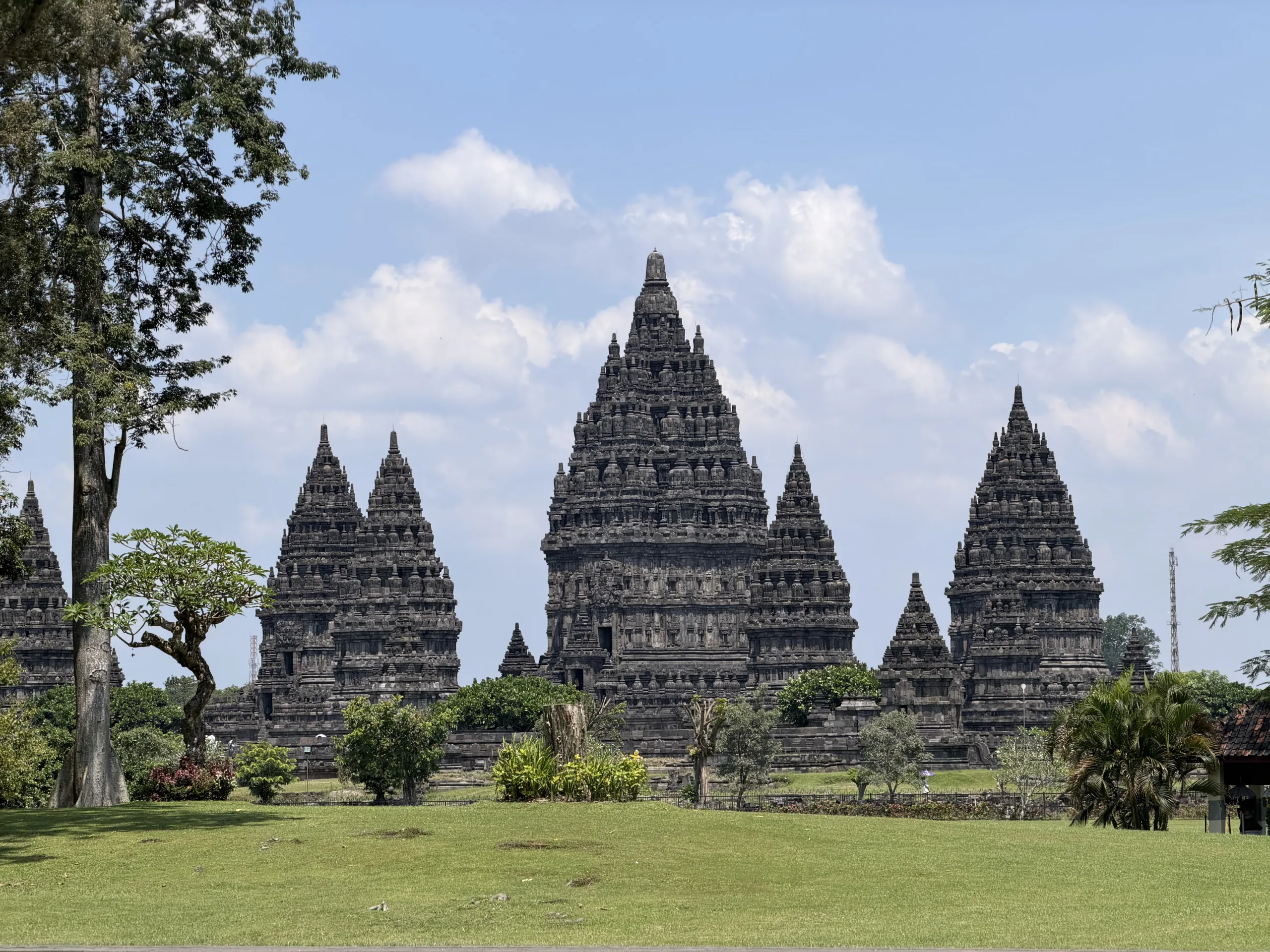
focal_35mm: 100
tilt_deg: +3.3
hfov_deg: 19.6
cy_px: 476
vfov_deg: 14.8
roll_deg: +1.1
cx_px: 635
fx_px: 3669
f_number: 2.8
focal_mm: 16.89
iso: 20
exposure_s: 1/638
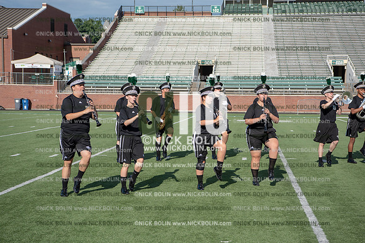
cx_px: 182
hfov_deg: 28.8
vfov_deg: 19.5
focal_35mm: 70
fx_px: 710
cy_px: 122
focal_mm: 70
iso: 100
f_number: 5.6
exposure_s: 1/640
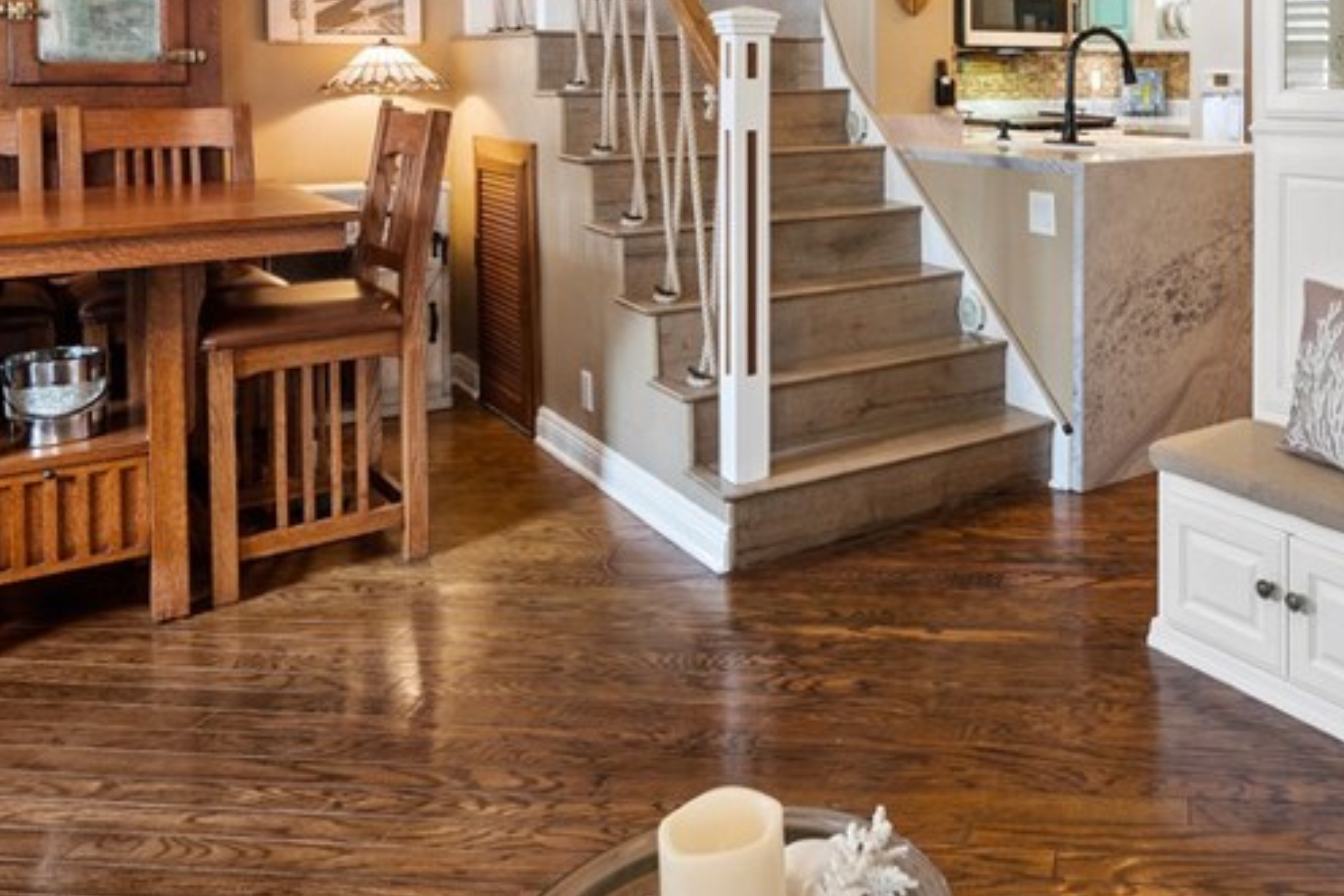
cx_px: 1084
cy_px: 104
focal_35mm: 33
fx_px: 1232
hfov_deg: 53.3
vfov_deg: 37.6
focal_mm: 16
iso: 320
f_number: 9
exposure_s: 1/4
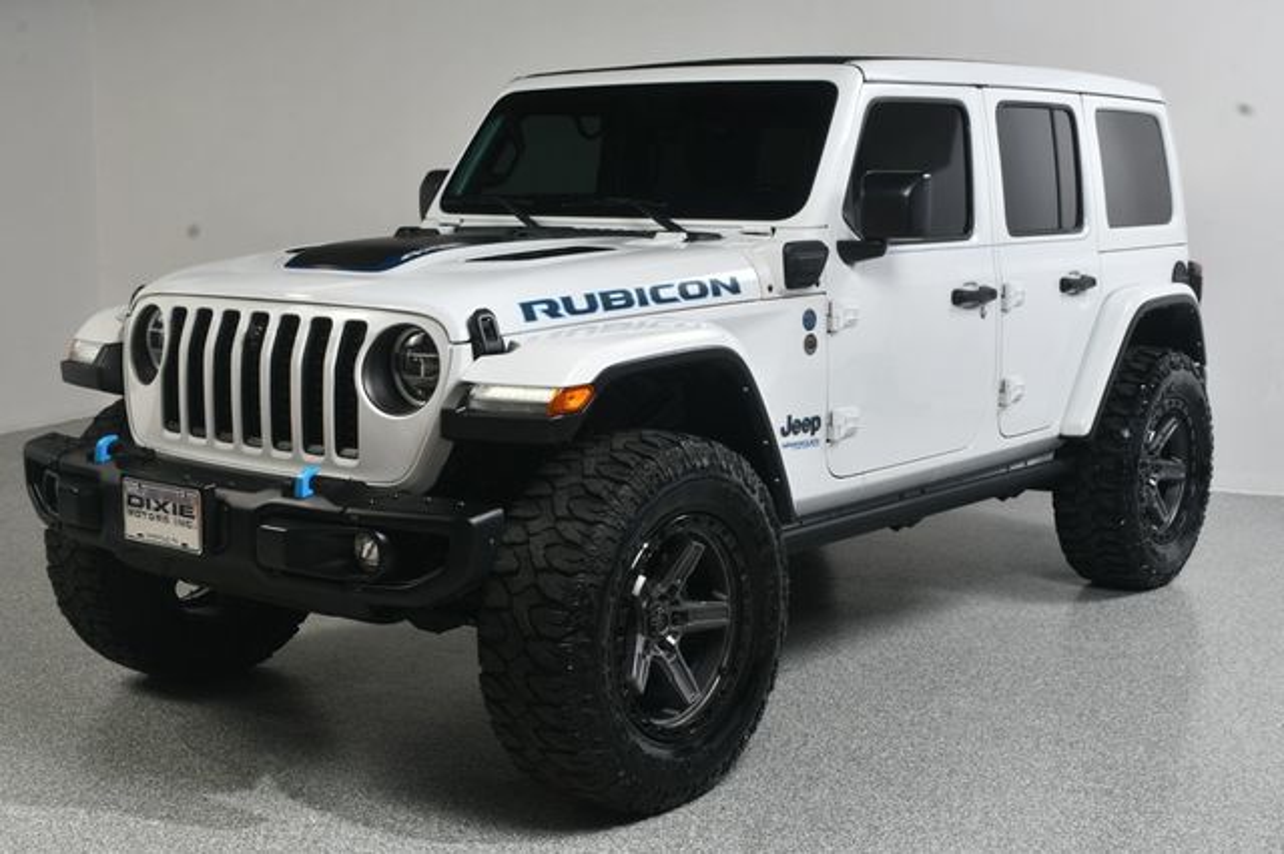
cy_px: 427
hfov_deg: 41.1
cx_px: 642
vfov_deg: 28.0
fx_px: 1711
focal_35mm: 48
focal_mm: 32
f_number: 13
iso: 100
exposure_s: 1/160
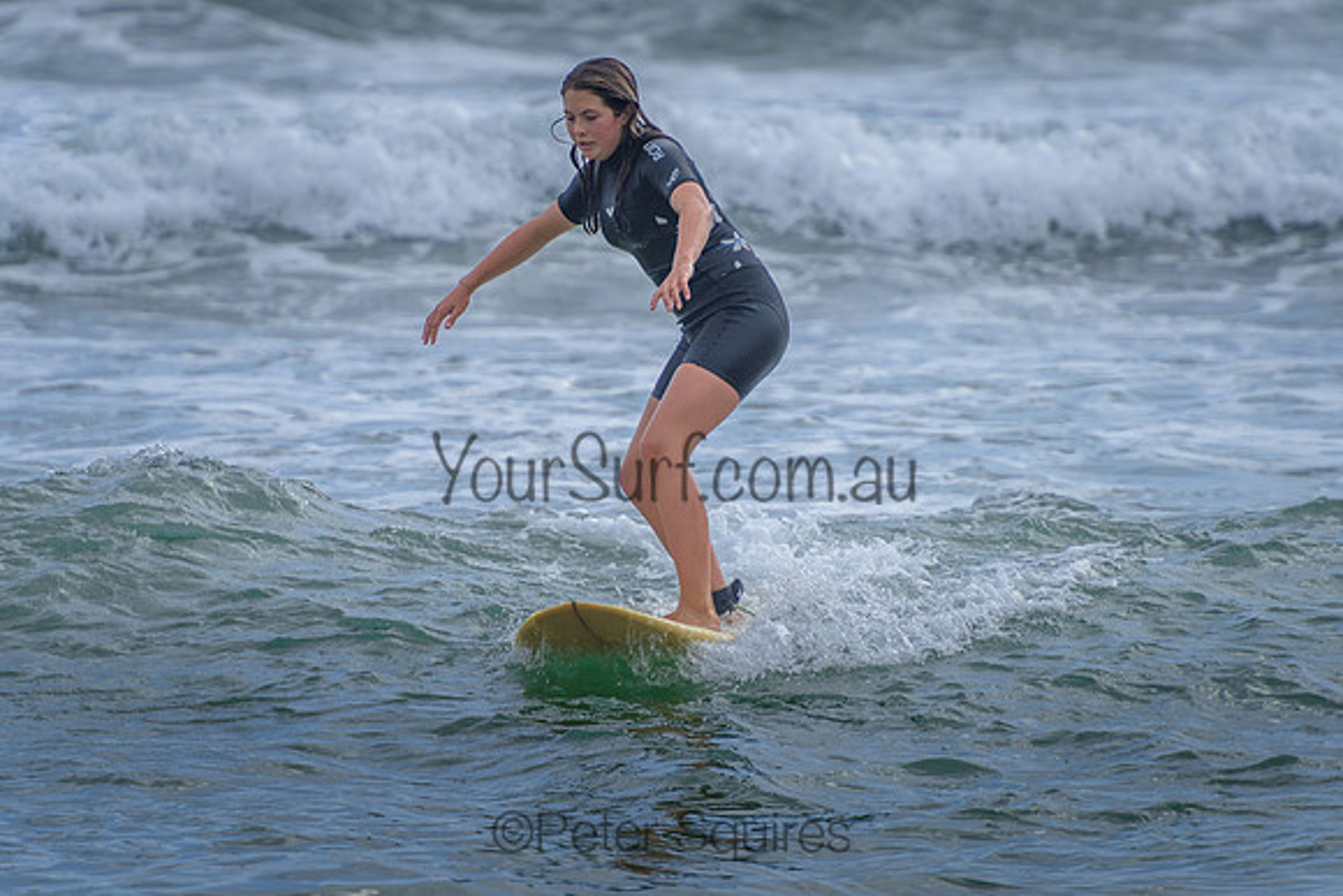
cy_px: 409
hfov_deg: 4.2
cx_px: 718
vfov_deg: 2.8
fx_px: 18295
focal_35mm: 490
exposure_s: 1/1600
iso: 180
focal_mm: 400
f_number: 5.6
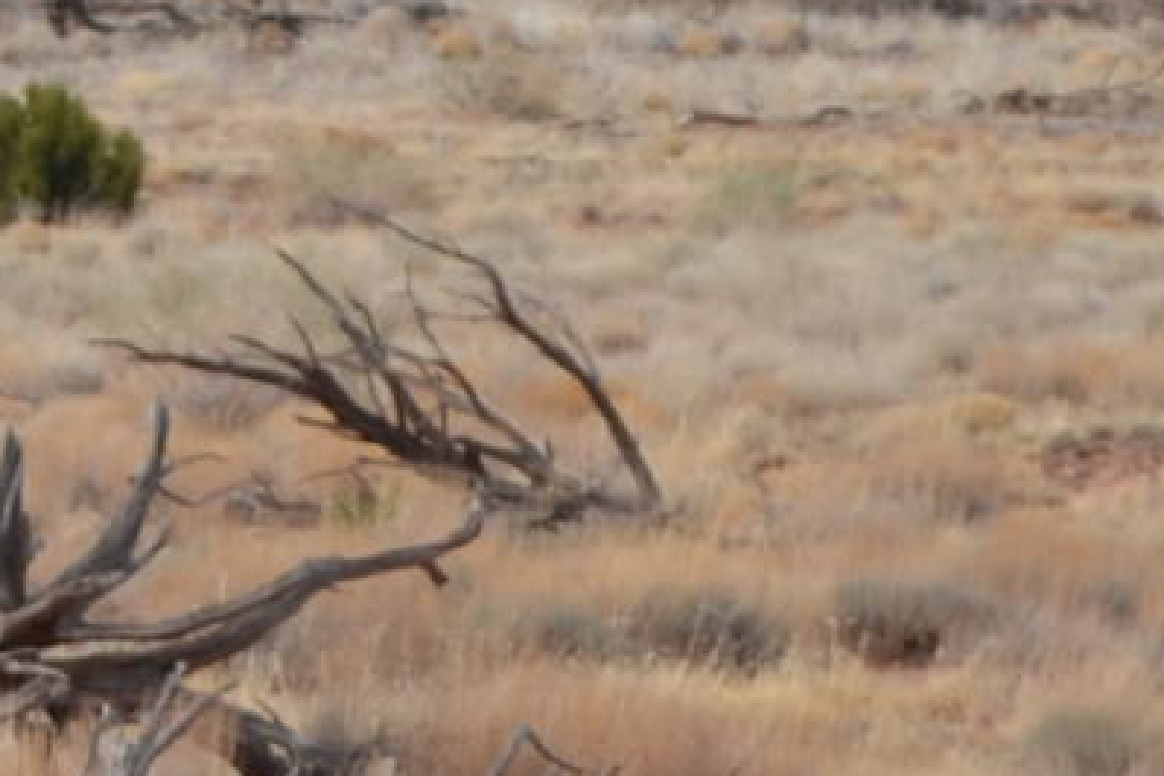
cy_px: 581
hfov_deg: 3.3
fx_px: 20070
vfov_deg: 2.2
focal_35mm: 621
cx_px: -1511
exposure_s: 1/250
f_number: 8
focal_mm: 55
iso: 100
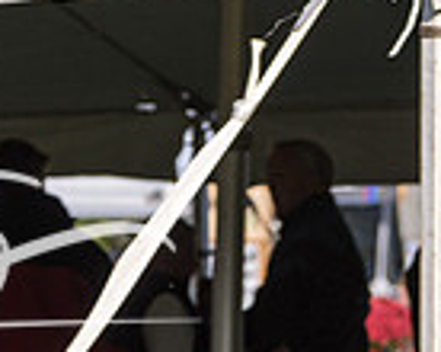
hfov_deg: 3.0
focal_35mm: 647
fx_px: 8433
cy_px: 522
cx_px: -452
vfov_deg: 2.4
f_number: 5.6
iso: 250
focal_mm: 141
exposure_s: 1/1000
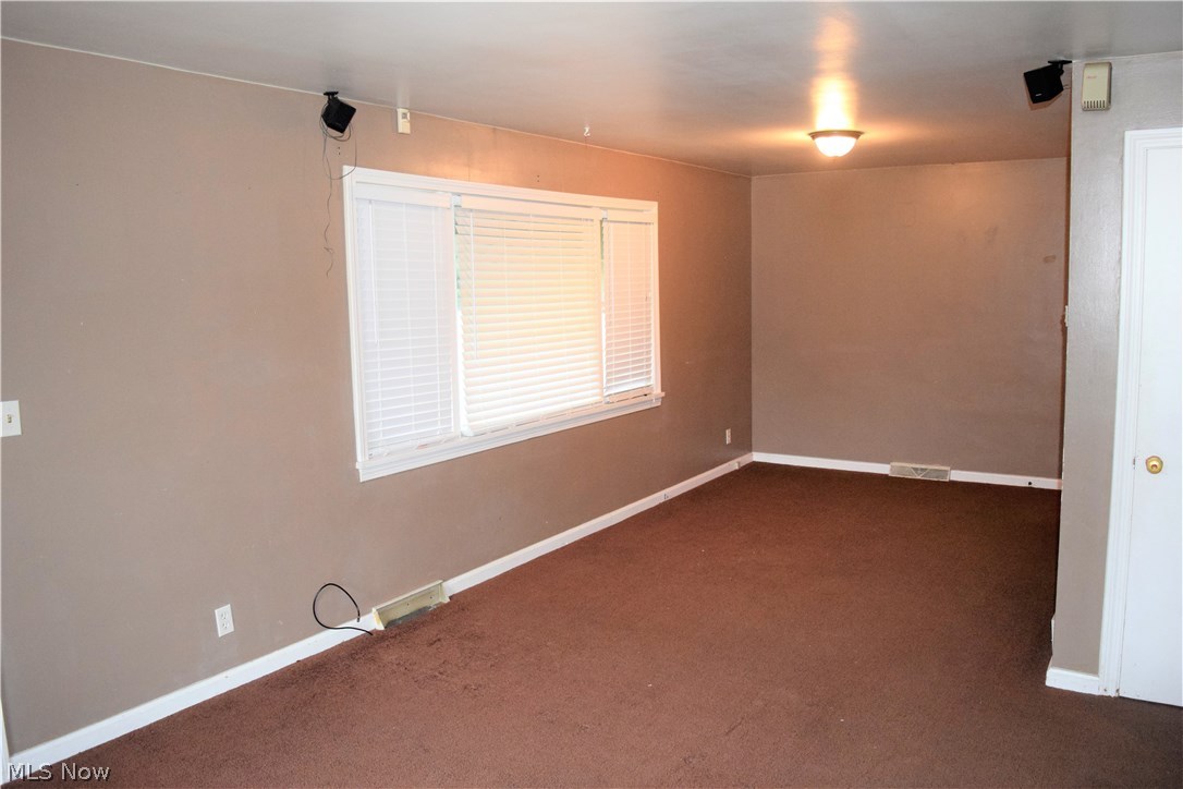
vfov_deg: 47.9
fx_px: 887
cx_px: 592
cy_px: 394
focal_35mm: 27
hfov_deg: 67.4
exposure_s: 1/60
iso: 2500
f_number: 3.5
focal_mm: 18
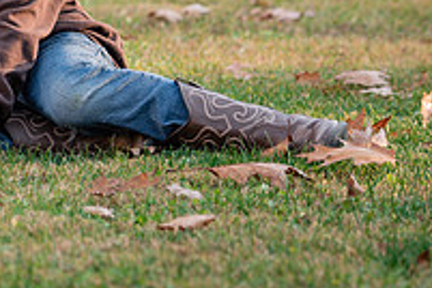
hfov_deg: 6.7
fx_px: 3672
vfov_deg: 4.5
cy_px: -94
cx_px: -192
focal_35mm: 306
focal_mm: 98
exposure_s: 1/160
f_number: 5
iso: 500
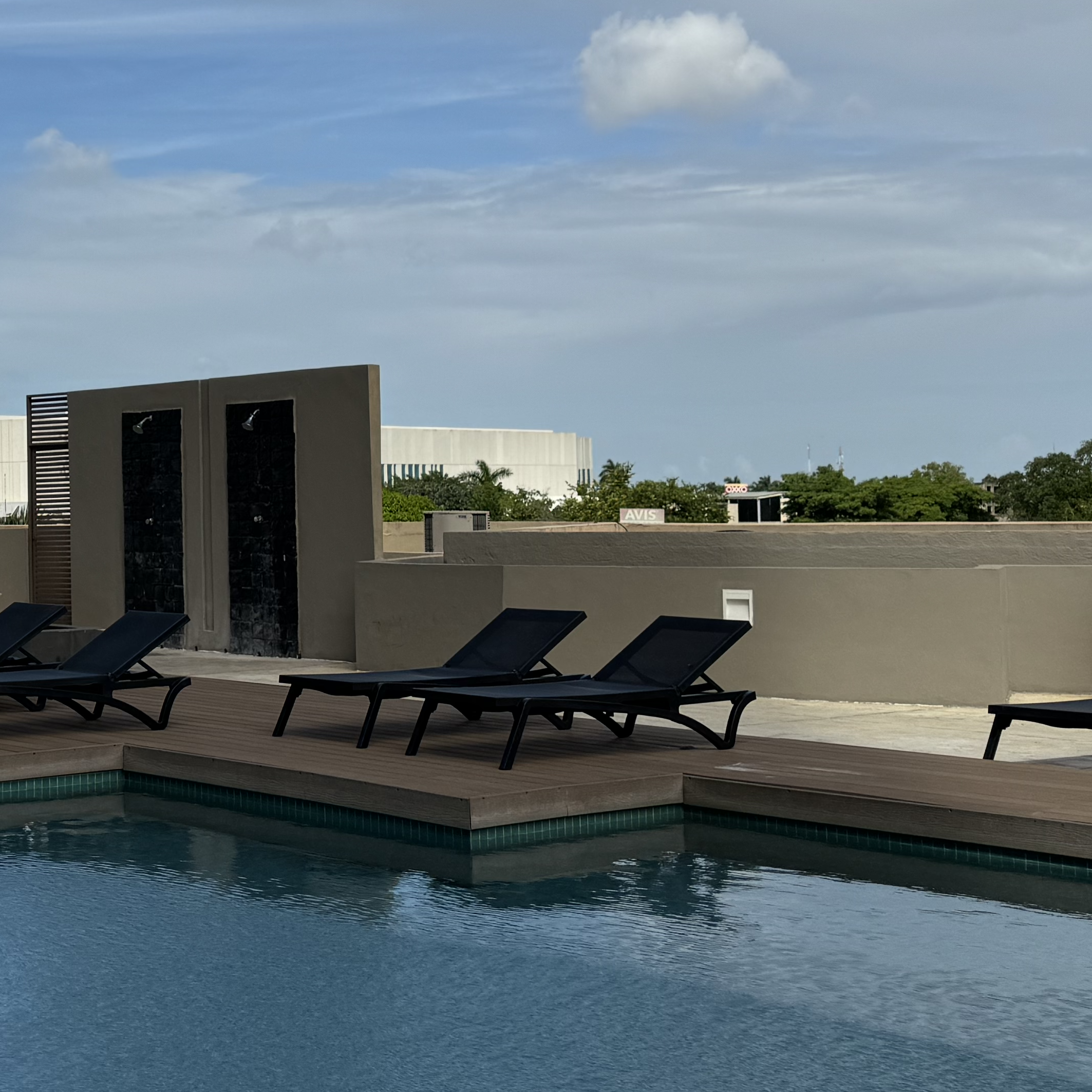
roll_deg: +0.2
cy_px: 413
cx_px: -54
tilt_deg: +1.5
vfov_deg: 29.9
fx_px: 2034
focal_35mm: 57
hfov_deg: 27.9
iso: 80
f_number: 1.78
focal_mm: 6.76
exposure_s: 1/7937
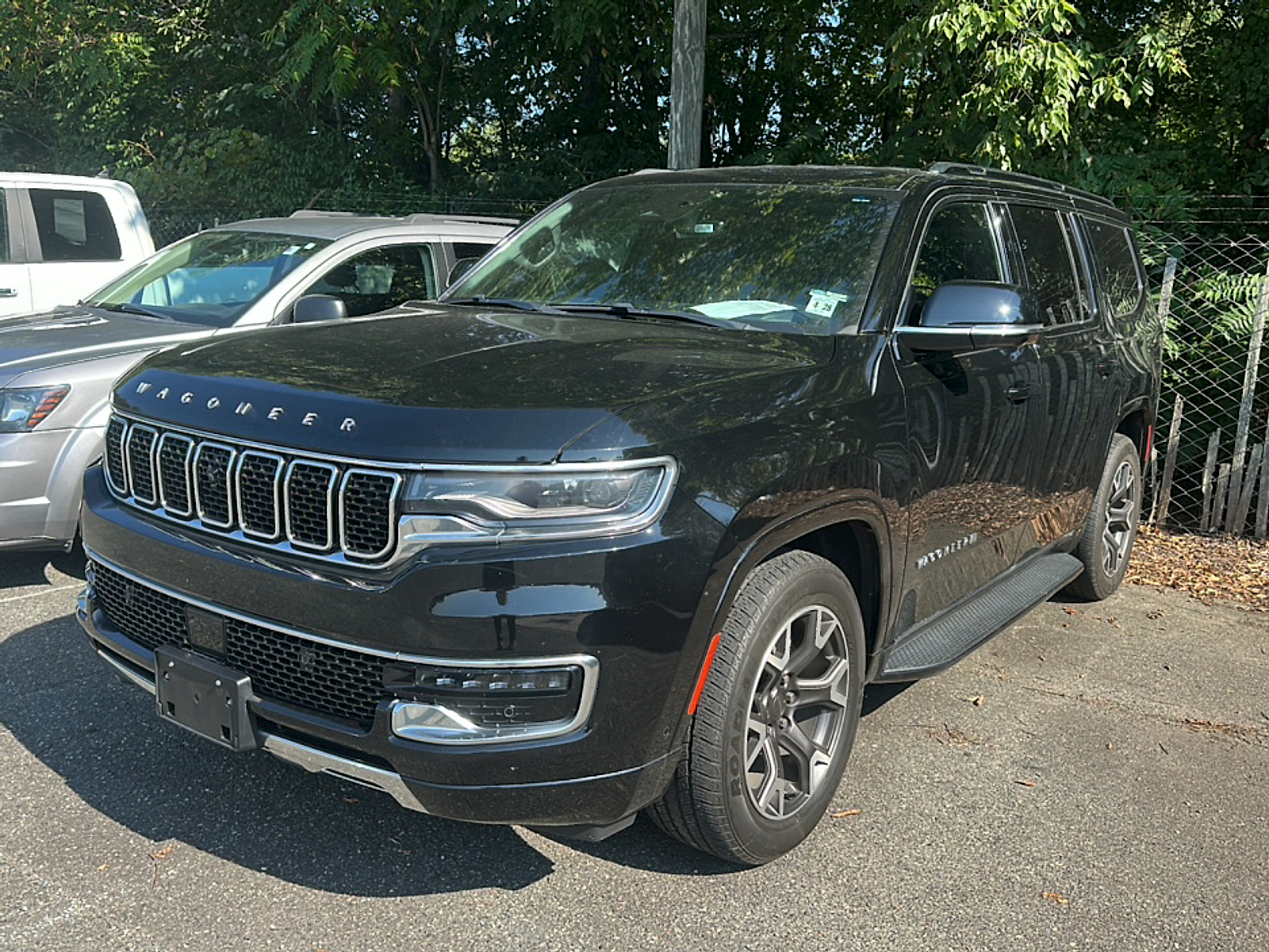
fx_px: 916
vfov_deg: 54.9
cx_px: 634
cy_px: 476
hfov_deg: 69.4
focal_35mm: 25
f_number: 1.78
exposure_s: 1/1456
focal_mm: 6.86
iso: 80
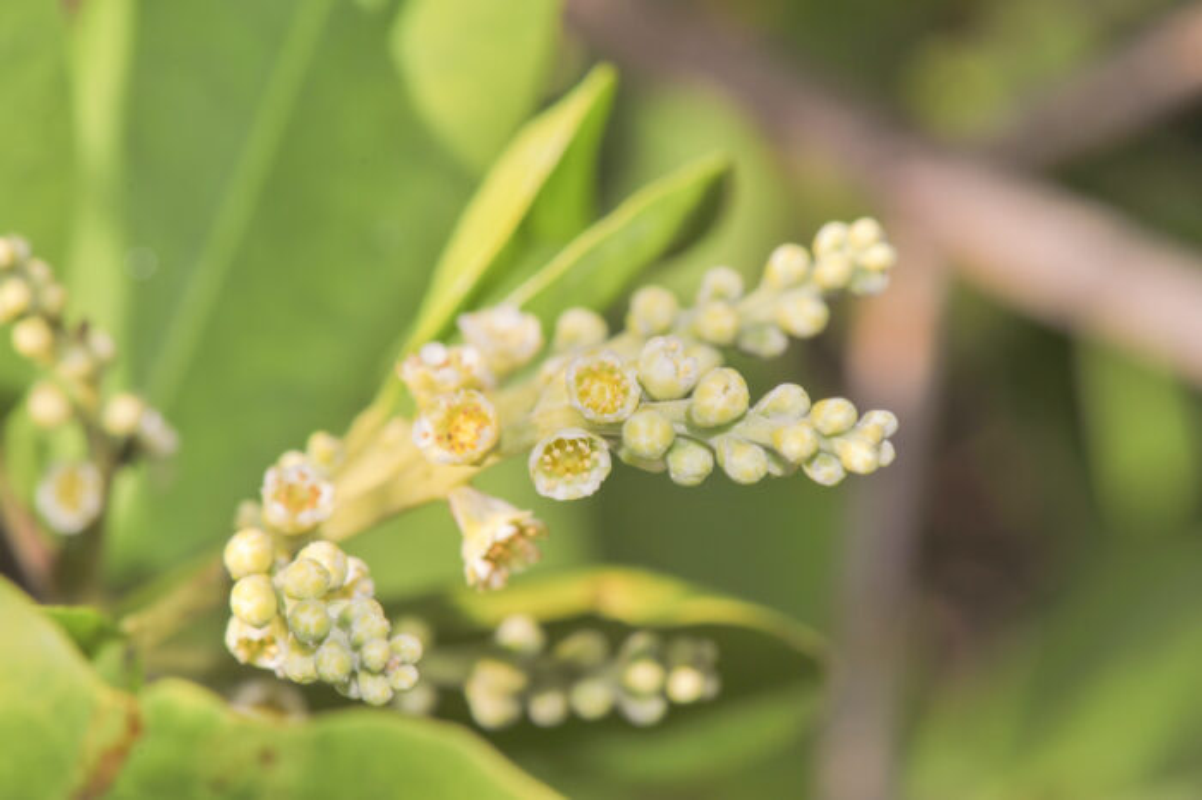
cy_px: 400
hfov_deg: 13.7
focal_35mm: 150
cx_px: 601
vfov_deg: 9.1
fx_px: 5006
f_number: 16
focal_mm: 150
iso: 500
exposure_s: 1/125
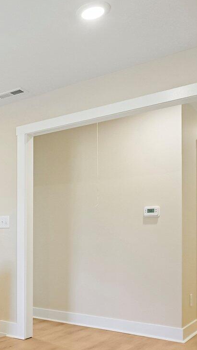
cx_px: -72
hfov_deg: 24.5
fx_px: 381
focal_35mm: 41
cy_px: 239
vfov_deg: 48.4
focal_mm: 14
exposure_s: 1/15
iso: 280
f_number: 8
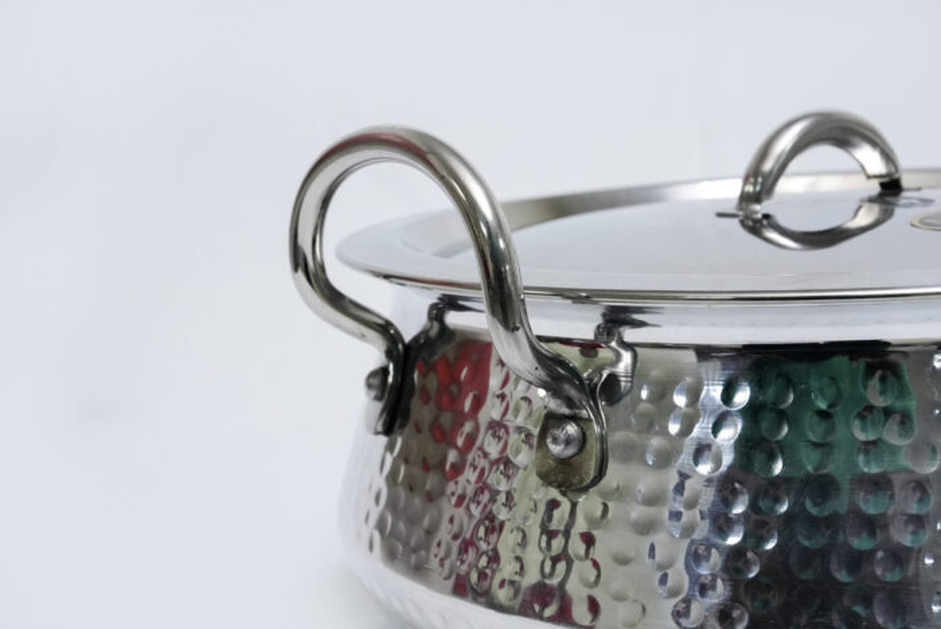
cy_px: 314
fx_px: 1831
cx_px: 470
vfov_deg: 19.5
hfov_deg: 28.8
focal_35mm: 70
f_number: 16
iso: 6400
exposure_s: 1/160
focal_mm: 70
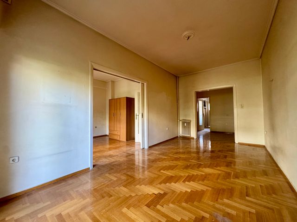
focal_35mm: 14
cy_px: 111
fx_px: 120
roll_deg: +1.1
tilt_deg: +2.9
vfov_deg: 85.7
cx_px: 148
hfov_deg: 102.1
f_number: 2.2
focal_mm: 2.22
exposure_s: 1/60
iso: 400
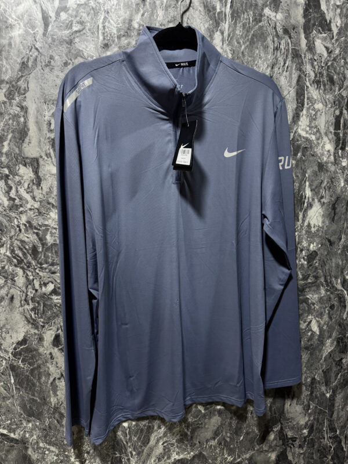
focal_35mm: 24
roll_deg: +1.1
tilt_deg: -11.8
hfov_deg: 56.8
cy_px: 232
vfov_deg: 71.6
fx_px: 322
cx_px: 174
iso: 320
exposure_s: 1/60
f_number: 1.78
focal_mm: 6.76
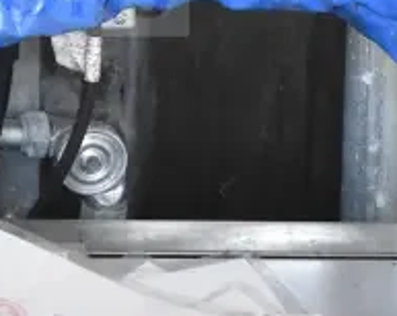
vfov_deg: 6.0
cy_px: -127
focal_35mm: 254
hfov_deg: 7.6
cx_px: -43
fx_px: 2981
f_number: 6.3
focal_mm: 38
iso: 6400
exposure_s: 1/160
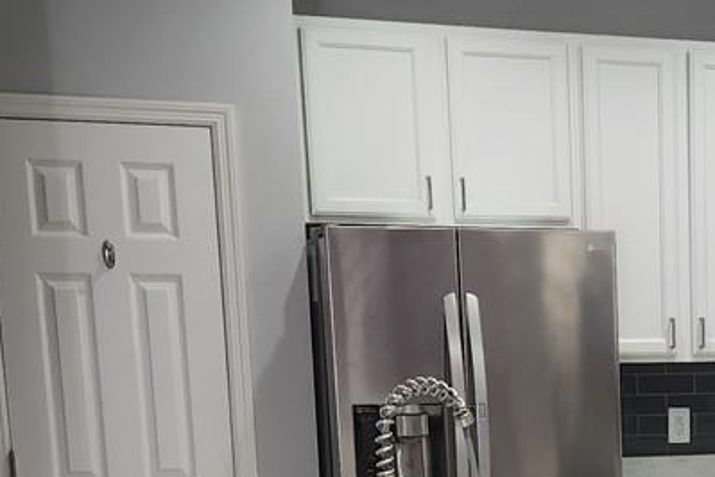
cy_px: 689
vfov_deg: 13.5
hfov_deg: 20.2
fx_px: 1907
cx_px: 794
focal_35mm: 96
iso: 125
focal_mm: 5.4
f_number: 1.8
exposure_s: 1/120
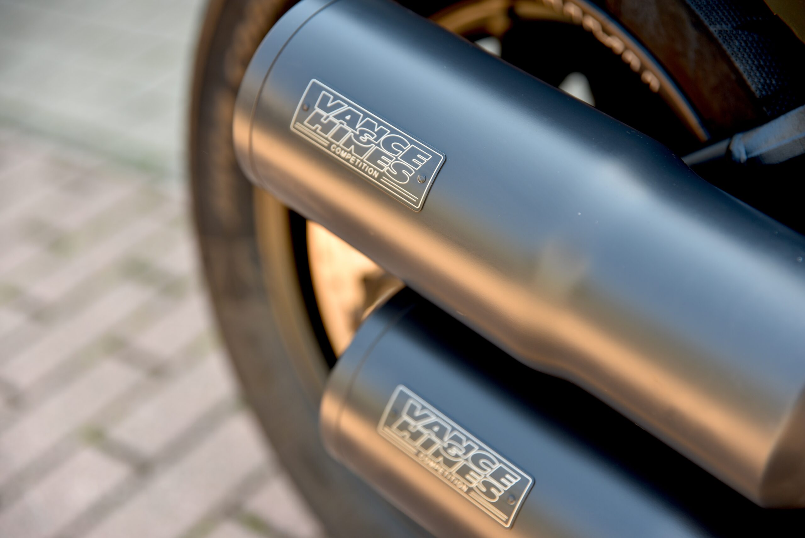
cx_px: 402
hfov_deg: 28.8
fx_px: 1566
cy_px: 269
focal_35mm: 70
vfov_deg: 19.5
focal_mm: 70
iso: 100
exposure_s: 1/60
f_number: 2.8
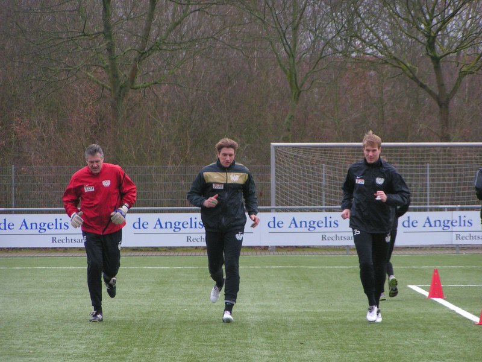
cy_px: 181
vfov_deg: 6.9
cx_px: 241
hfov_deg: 9.2
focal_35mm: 216
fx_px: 3008
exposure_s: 1/250
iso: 125
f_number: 3.5
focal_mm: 33
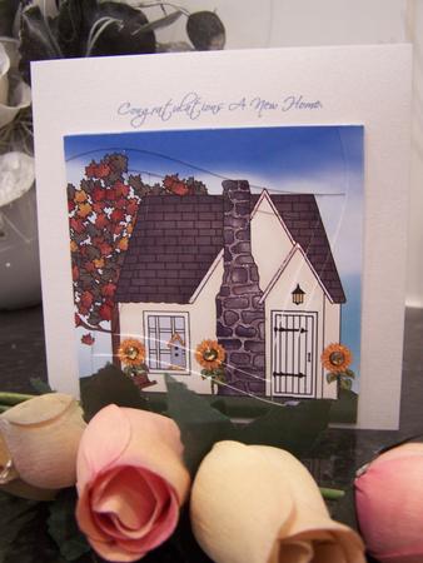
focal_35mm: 38
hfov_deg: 37.8
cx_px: 212
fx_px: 619
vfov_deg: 49.0
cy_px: 282
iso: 140
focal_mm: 6.3
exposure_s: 1/8
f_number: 2.8
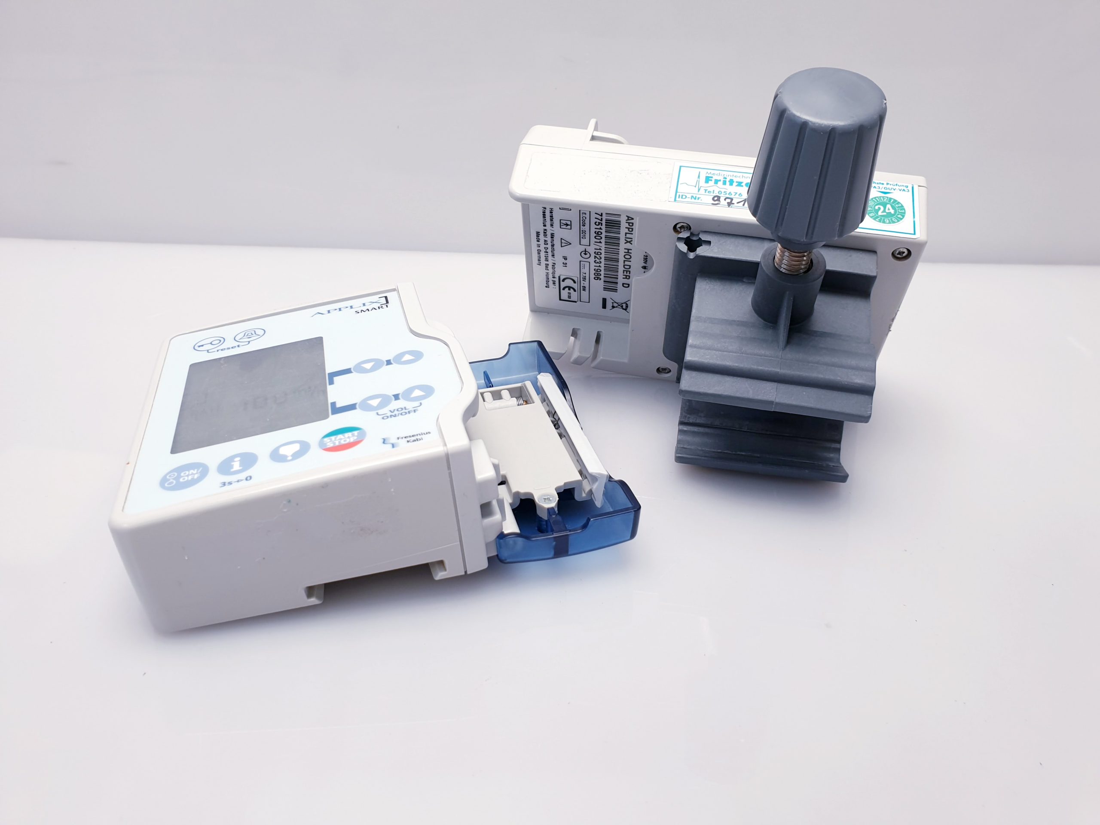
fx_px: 826
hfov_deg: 67.3
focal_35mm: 26
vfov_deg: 53.1
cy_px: 412
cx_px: 550
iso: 50
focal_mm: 4.3
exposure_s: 1/50
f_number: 2.4
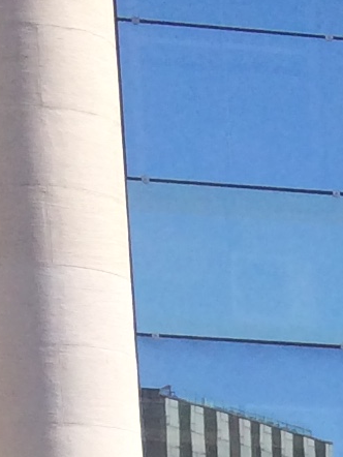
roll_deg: +0.2
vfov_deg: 7.4
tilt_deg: -15.2
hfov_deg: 6.6
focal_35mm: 214
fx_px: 2825
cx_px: 863
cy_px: 1658
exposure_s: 1/1368
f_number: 2.2
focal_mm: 4.15
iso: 32
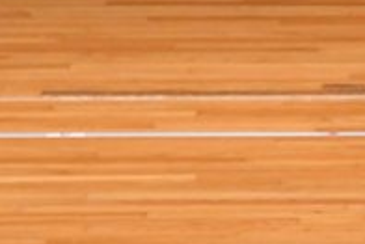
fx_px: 12612
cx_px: 571
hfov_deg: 1.7
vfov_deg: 1.1
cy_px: -199
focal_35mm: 1243
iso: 3200
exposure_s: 1/400
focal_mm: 210
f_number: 5.6
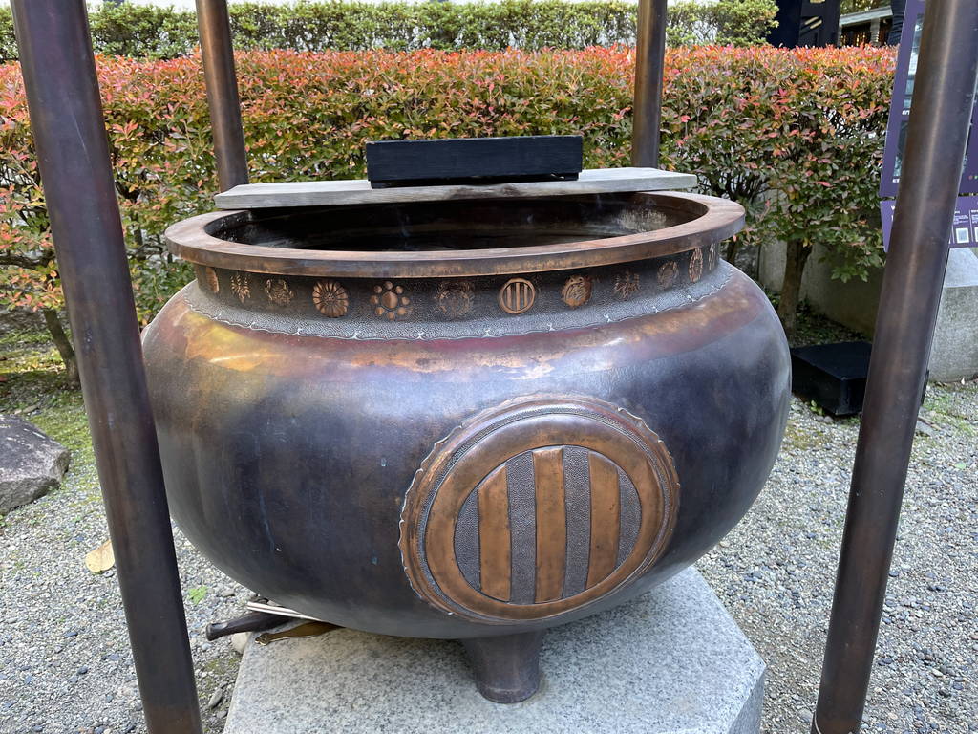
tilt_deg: -17.5
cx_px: 489
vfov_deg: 53.1
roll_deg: +2.0
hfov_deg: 67.3
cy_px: 367
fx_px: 735
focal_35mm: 26
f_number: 1.6
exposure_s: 1/102
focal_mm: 4.2
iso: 125
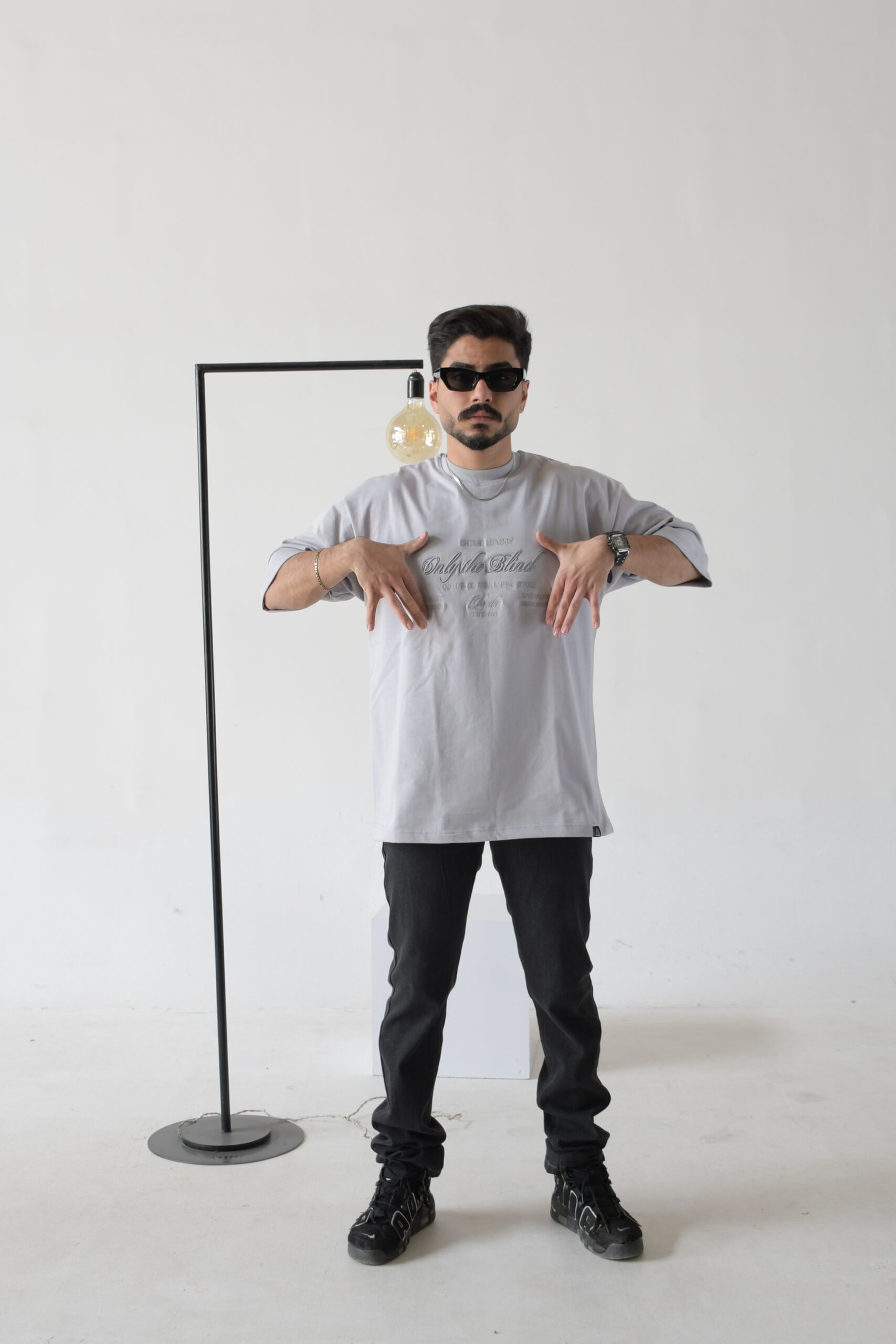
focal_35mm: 46
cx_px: 448
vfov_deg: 42.7
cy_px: 672
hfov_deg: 29.2
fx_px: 1717
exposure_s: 1/100
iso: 320
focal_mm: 23
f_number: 4
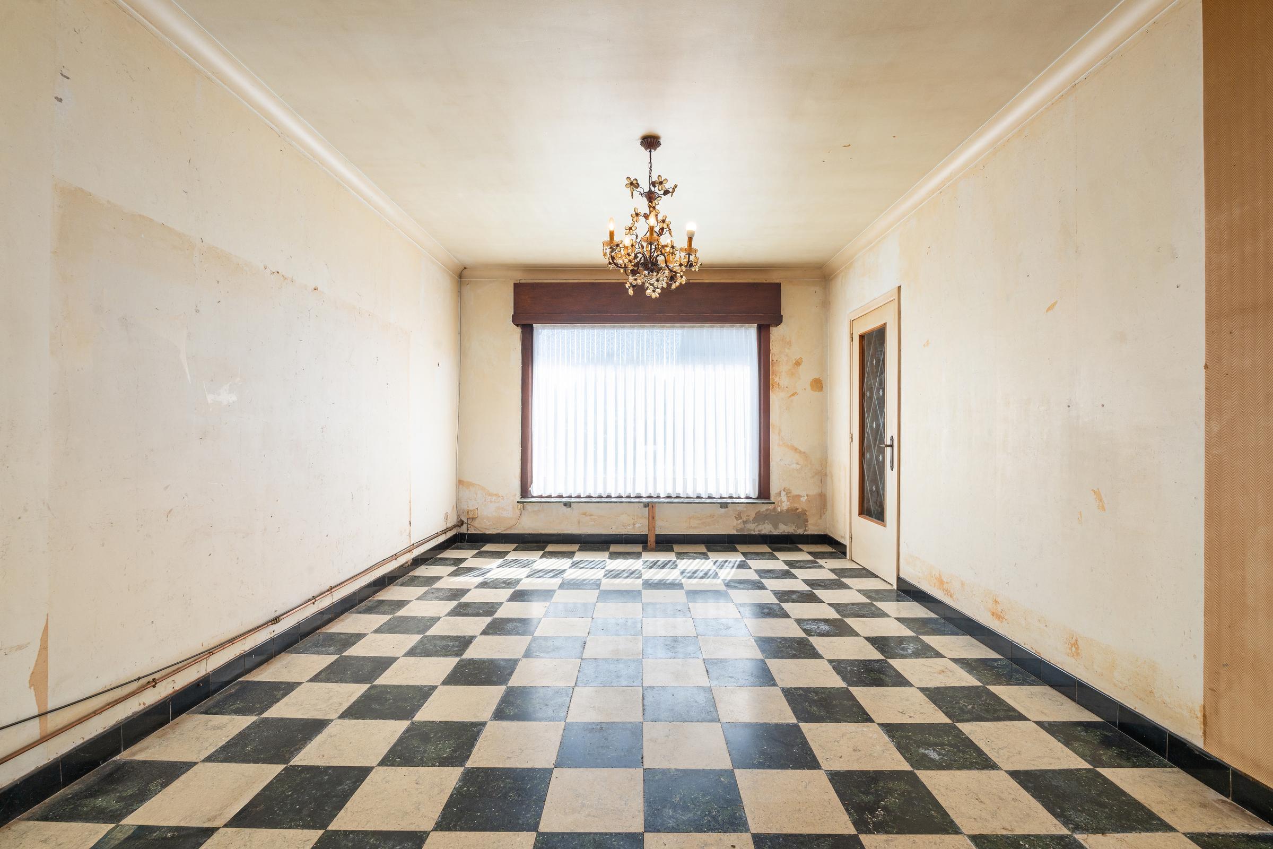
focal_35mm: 16
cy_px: 424
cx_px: 636
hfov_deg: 96.7
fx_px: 566
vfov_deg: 73.7
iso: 250
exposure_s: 1/80
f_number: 11
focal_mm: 16
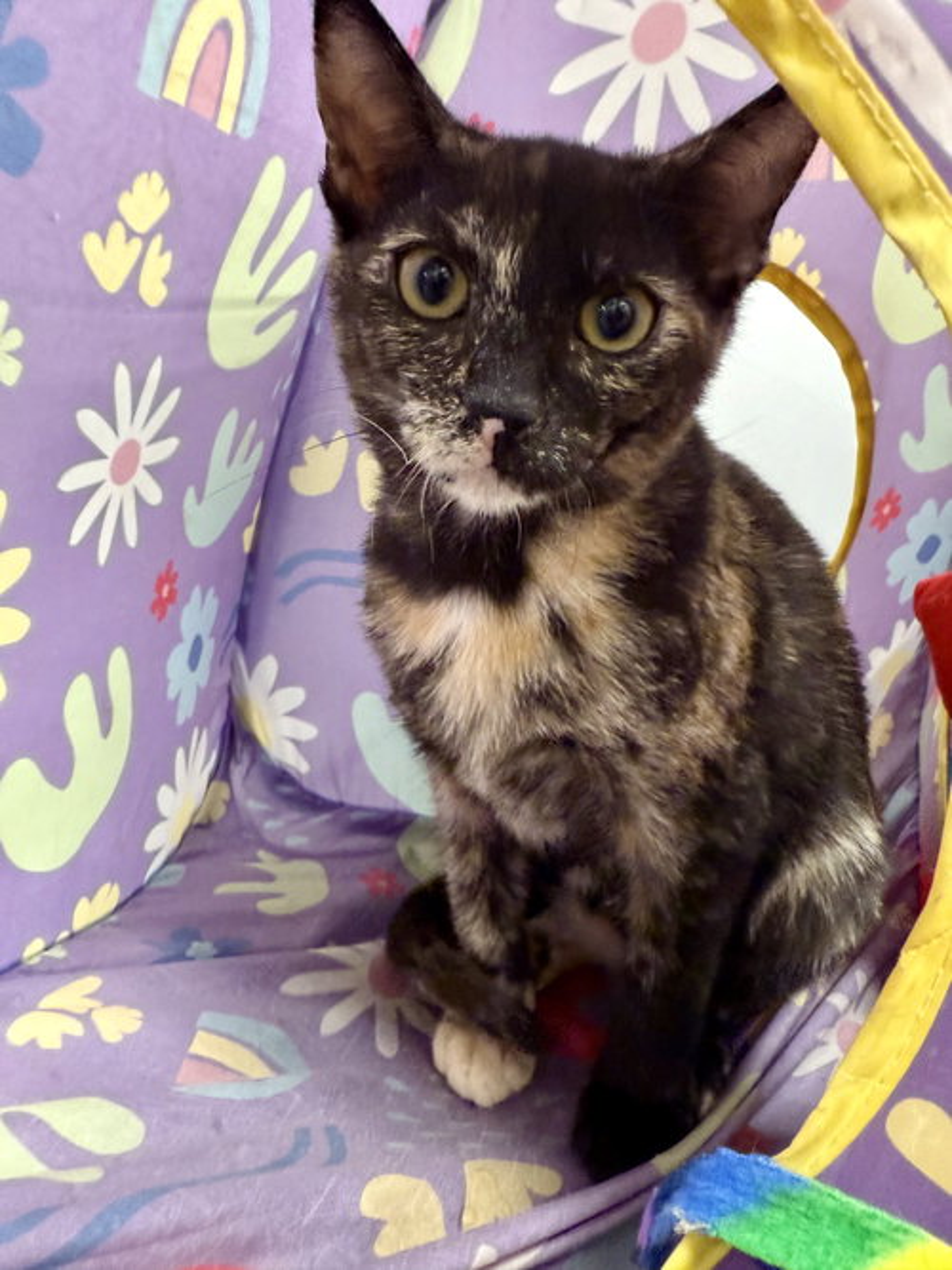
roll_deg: -1.5
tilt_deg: -9.6
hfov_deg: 56.8
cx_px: 476
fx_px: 880
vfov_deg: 71.6
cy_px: 635
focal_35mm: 24
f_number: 2.2
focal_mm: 2.22
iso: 640
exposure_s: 1/60
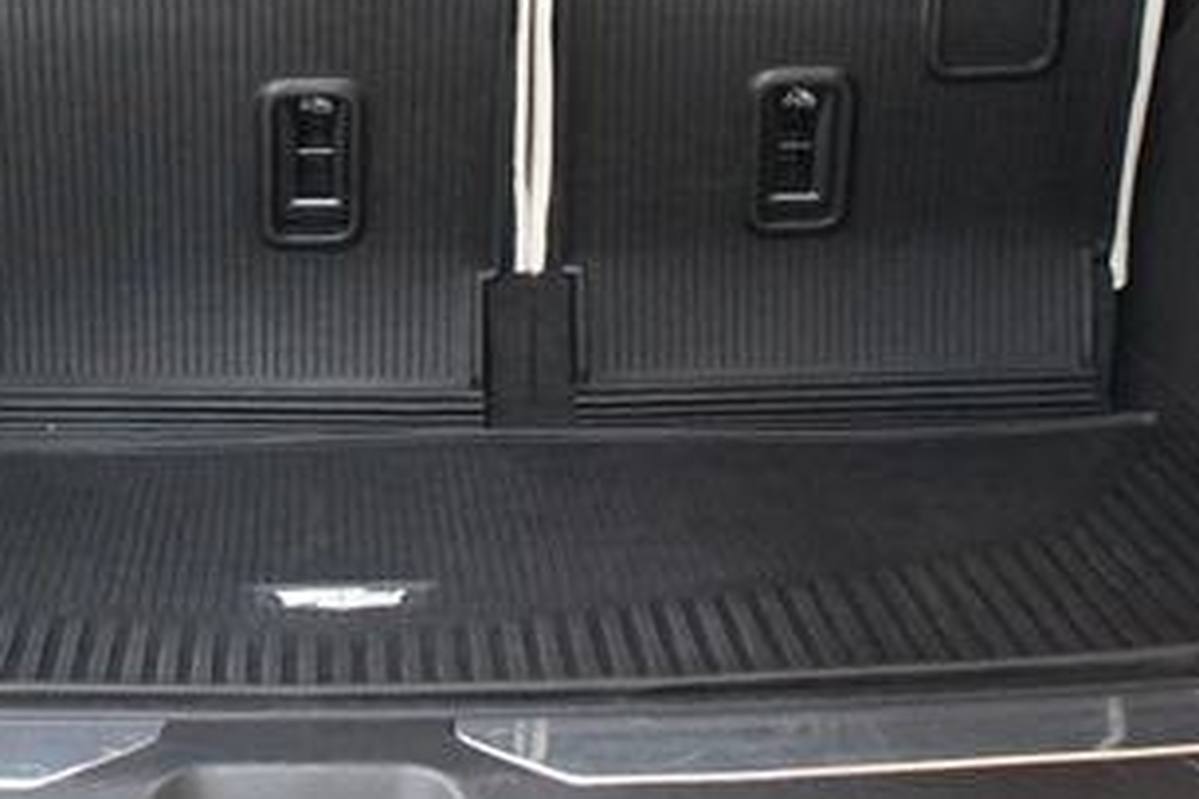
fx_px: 2365
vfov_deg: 18.9
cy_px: 121
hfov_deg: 28.0
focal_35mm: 71
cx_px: 286
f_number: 3.8
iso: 6400
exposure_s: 1/60
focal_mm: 23
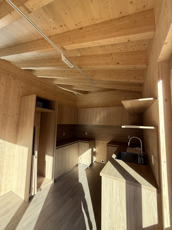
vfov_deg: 102.1
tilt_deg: +6.4
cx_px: 86
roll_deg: -2.3
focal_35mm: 14
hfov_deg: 85.7
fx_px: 93
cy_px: 115
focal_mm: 2.22
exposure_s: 1/169
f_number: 2.2
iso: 64
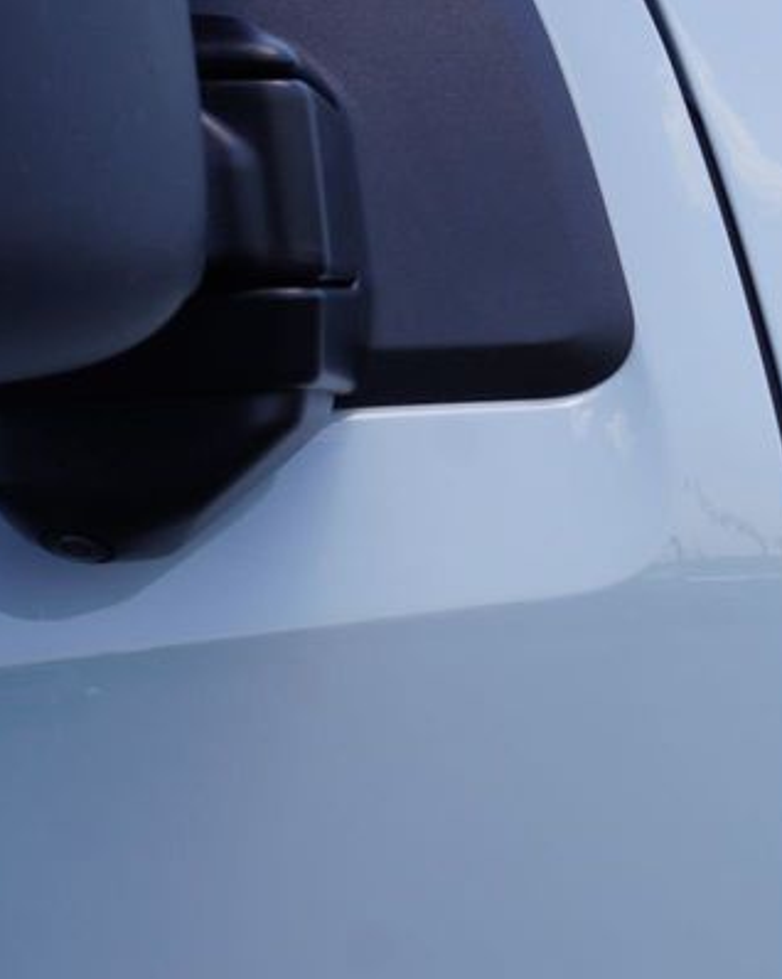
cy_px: 797
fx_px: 1679
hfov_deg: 23.2
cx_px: 1016
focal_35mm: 58
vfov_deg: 31.6
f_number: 9
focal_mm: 16
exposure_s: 1/125
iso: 100
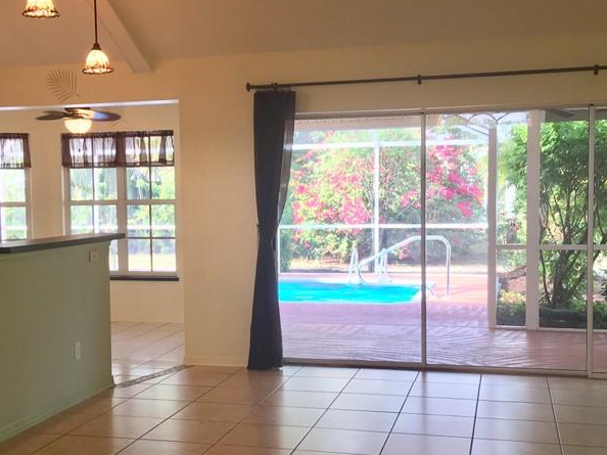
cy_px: 249
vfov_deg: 29.1
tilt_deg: -2.6
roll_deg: -0.5
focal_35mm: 50
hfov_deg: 38.1
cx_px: 258
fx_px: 876
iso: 32
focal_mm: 4.15
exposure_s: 1/40
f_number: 2.2
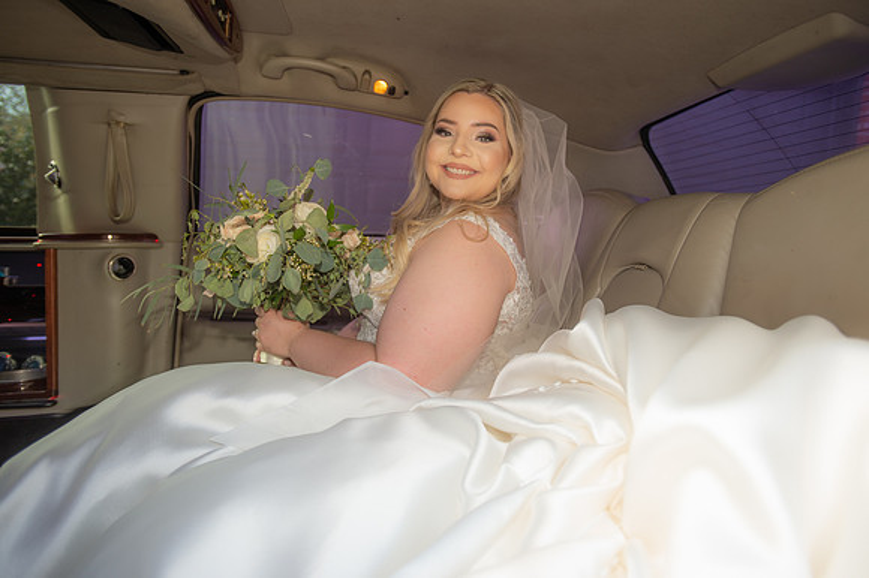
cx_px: 434
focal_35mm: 25
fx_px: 603
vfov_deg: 51.2
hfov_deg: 71.5
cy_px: 289
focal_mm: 25
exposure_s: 1/60
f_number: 2.8
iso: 64
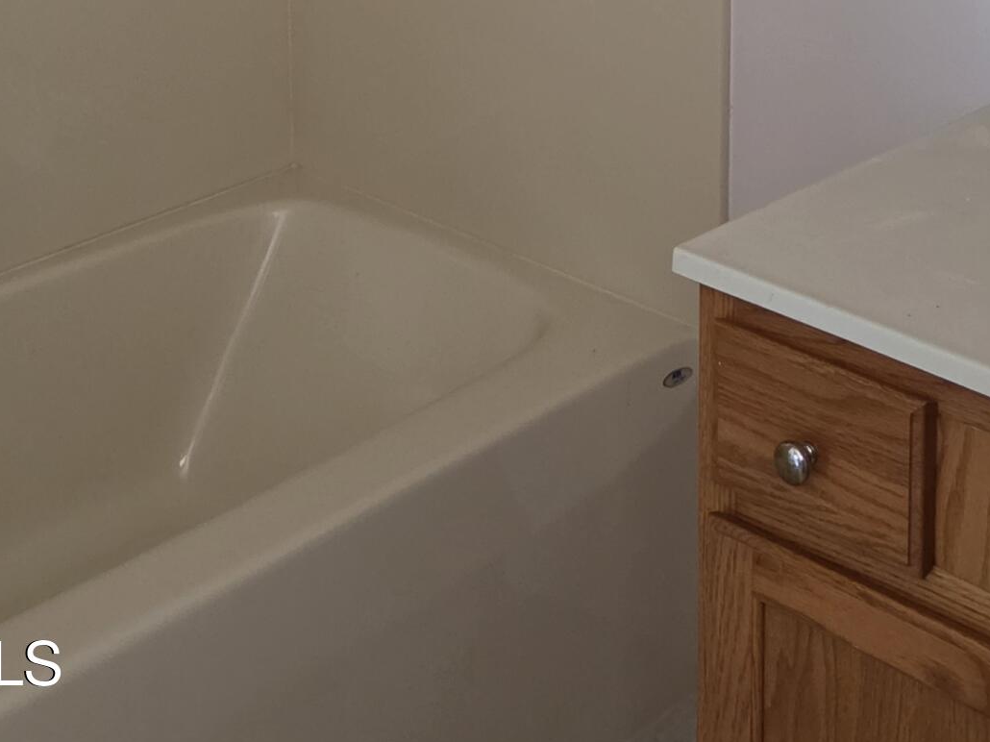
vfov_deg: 19.5
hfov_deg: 28.9
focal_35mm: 67
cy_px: -318
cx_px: 606
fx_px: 1916
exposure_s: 1/240
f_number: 1.8
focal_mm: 5.4
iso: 640
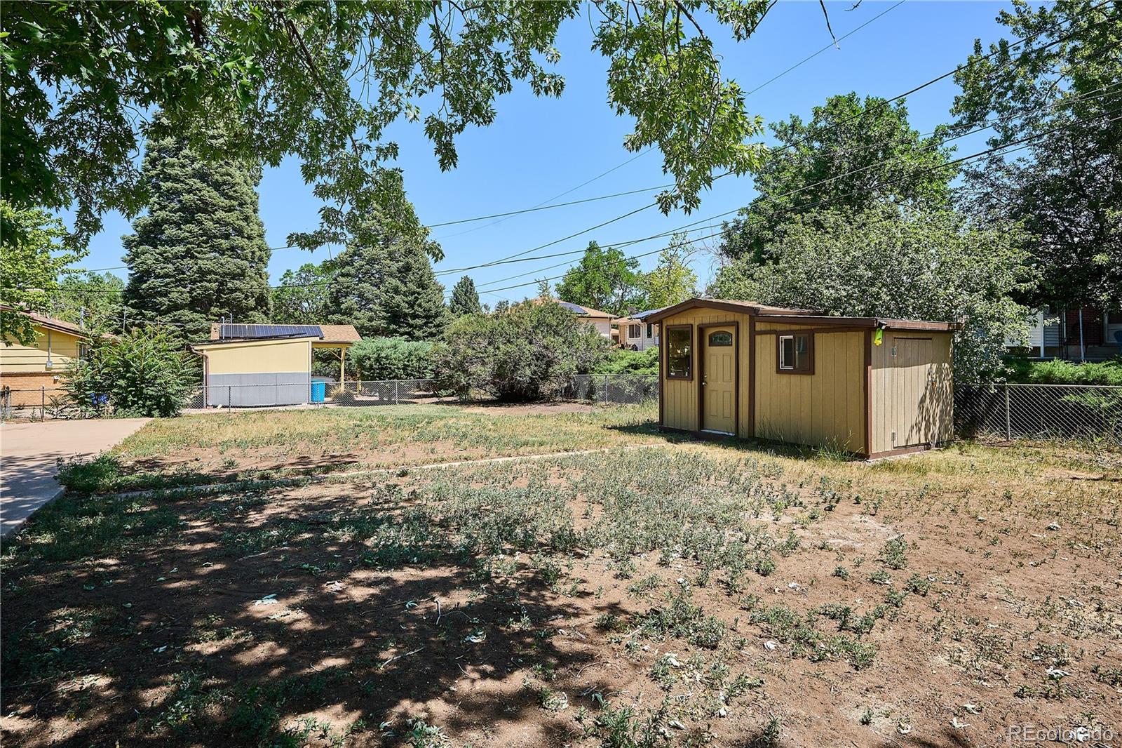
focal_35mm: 18
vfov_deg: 68.9
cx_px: 561
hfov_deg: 91.6
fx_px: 545
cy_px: 374
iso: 400
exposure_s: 1/400
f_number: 10
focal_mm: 17.5
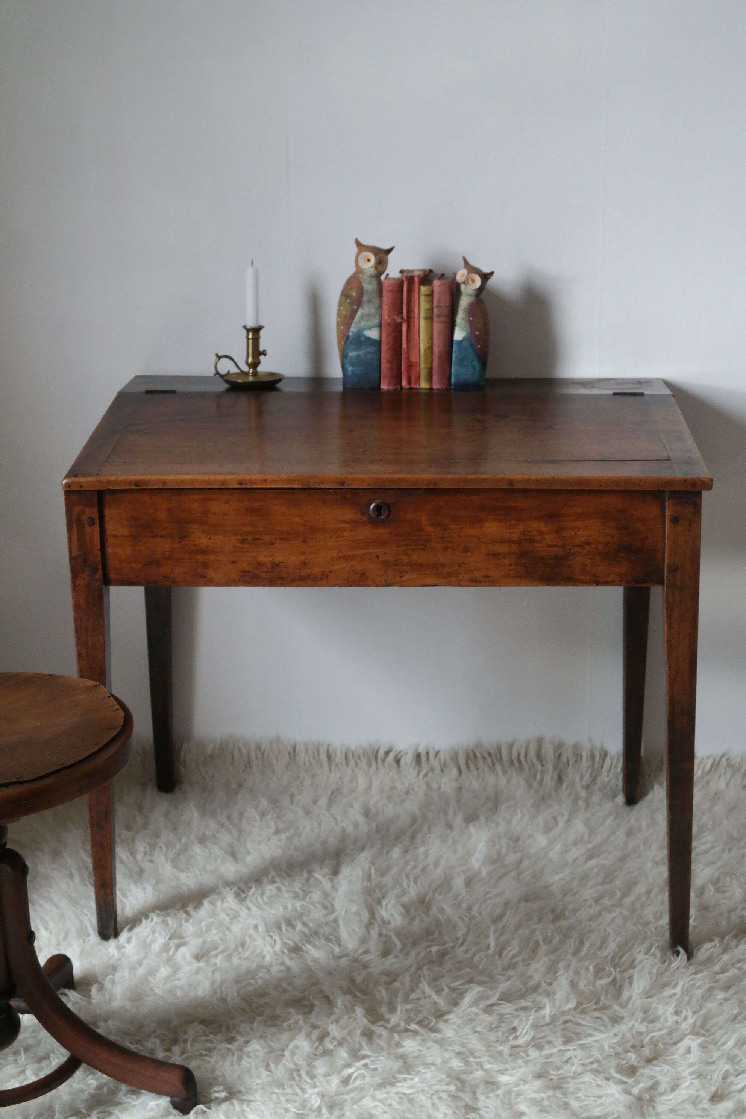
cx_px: 373
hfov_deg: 25.5
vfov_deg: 37.5
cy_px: 560
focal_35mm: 53
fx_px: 1647
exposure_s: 1/30
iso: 1600
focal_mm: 35
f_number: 5.6
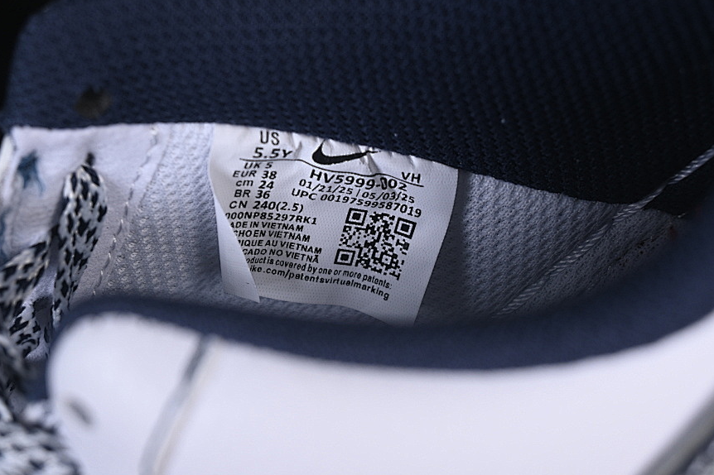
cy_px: 242
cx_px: 330
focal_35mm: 94
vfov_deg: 14.5
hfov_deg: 21.7
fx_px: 1864
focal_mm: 50
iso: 160
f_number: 7.1
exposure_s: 1/80
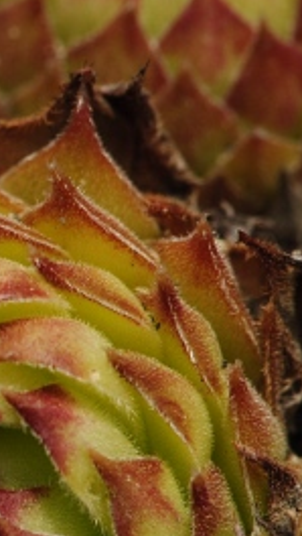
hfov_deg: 3.0
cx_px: -389
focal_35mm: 405
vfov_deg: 5.3
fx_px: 5745
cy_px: 331
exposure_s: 1/320
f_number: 9
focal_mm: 85
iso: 100
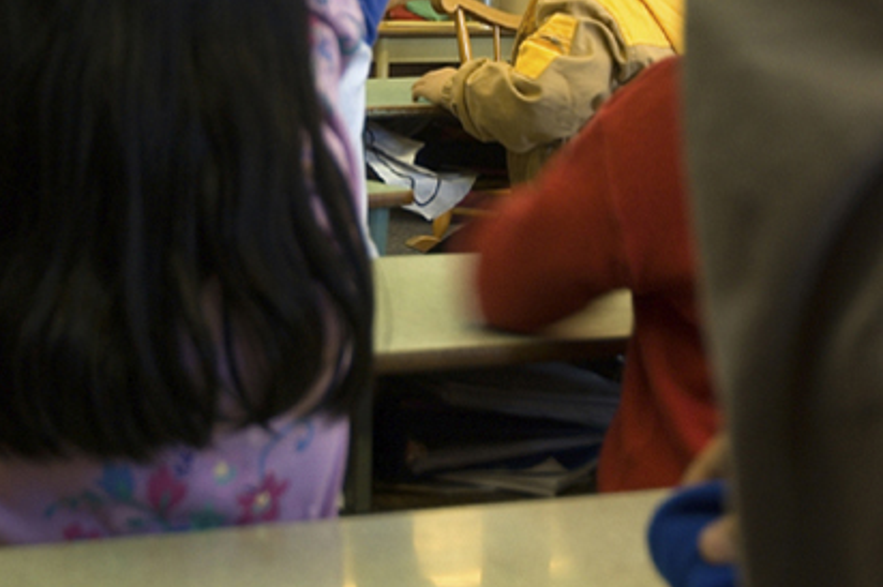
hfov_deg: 15.7
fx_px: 3186
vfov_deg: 10.4
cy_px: -123
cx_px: 229
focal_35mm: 130
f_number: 4.2
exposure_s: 1/15
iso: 200
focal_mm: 34
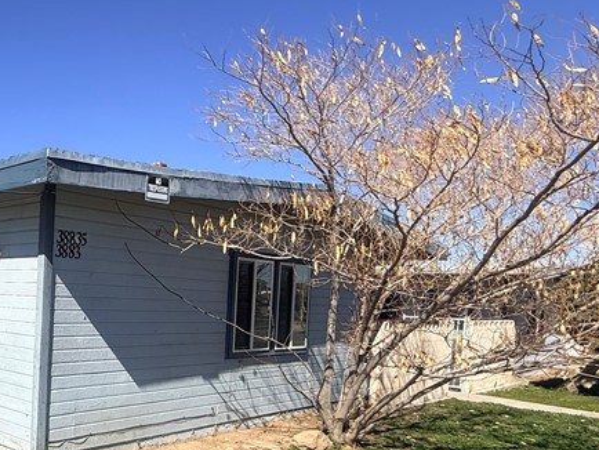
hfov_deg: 44.0
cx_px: -44
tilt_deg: -0.9
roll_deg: -1.6
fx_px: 571
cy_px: 306
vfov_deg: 42.3
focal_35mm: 33
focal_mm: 2.22
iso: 50
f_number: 2.2
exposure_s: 1/3460
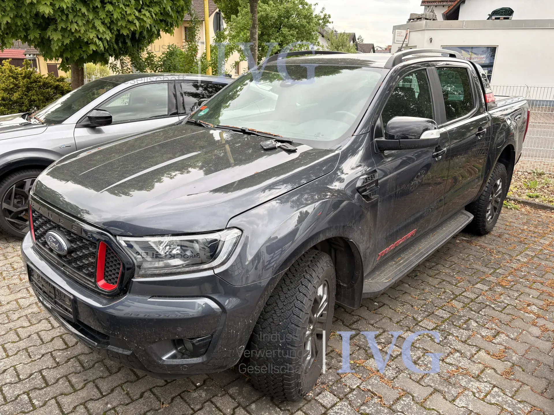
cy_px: 208
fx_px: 416
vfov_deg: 53.1
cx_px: 277
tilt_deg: -17.0
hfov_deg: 67.3
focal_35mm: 26
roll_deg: -1.1
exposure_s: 1/121
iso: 40
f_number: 1.6
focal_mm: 5.96
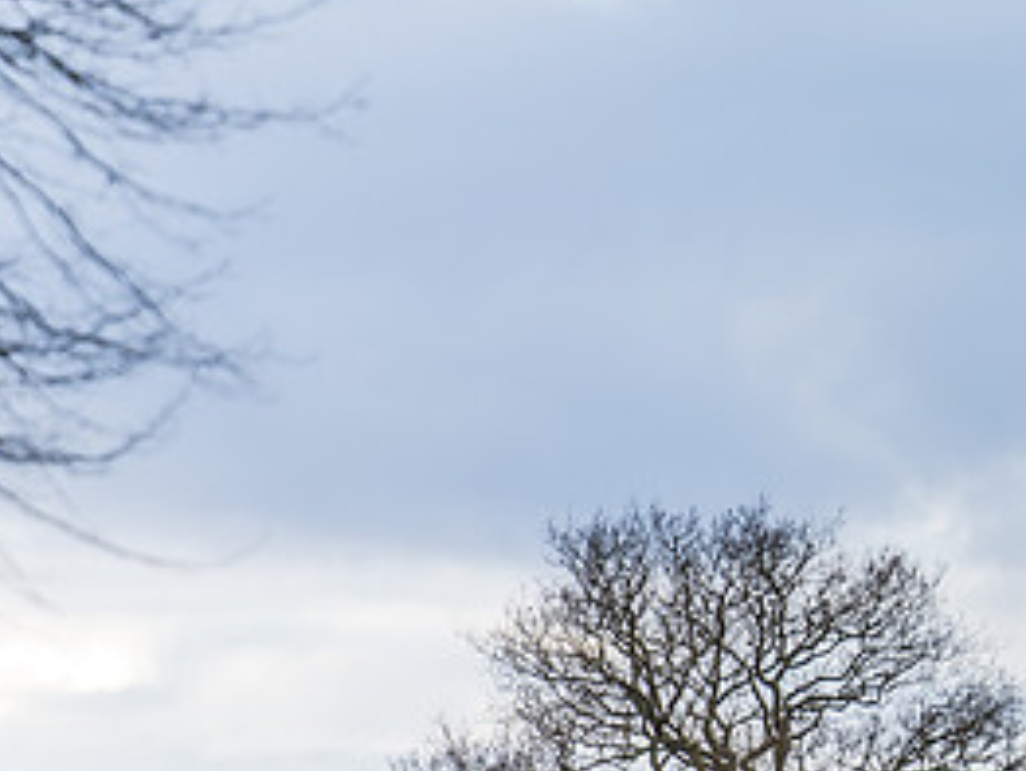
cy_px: 561
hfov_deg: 3.3
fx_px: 17592
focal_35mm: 593
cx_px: 1295
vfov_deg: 2.5
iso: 800
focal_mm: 200
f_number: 2.8
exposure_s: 1/1000
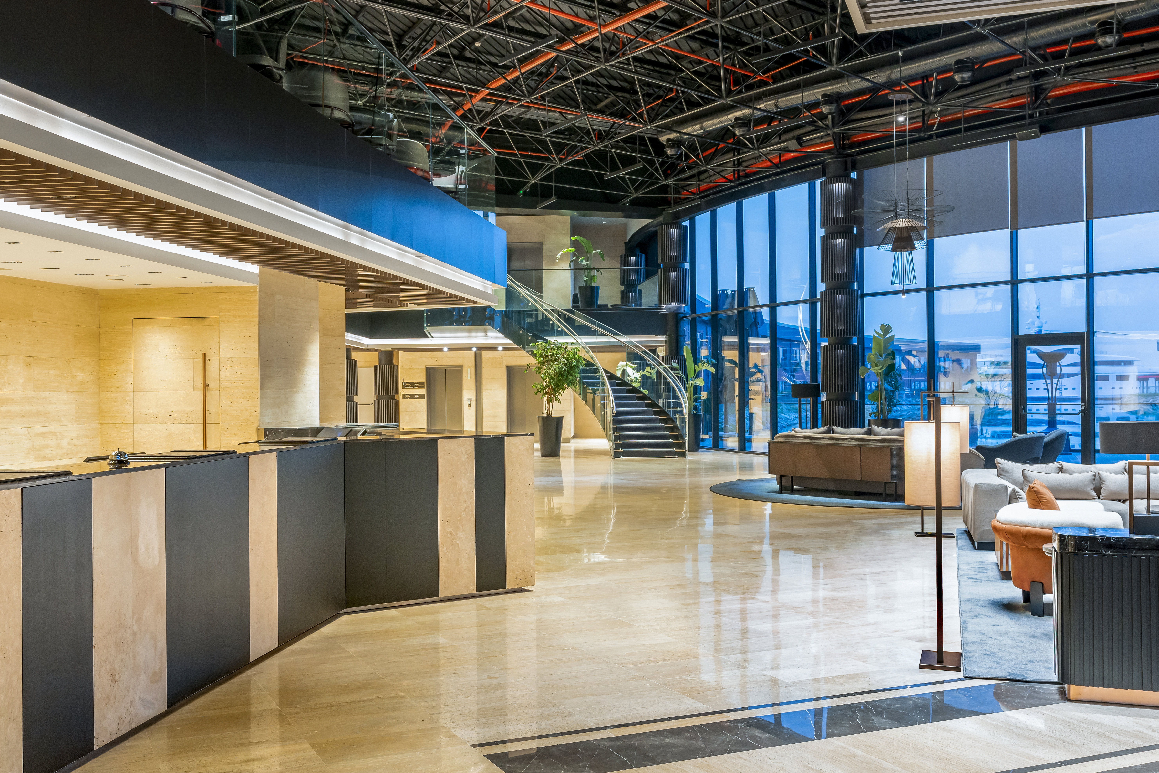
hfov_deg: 54.4
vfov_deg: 37.8
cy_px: 350
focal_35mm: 35
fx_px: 1127
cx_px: 528
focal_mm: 26
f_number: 8
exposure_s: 1/6
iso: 800
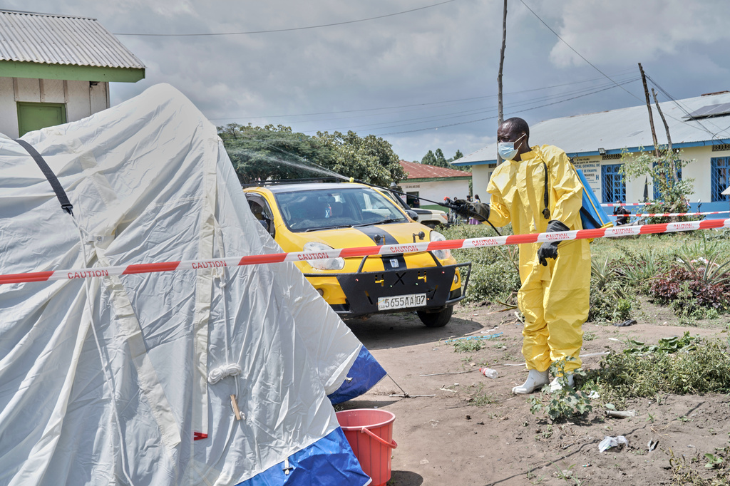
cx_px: 365
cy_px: 243
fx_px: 811
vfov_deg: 33.4
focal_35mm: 40
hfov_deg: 48.5
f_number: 7.1
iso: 125
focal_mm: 40
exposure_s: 1/250
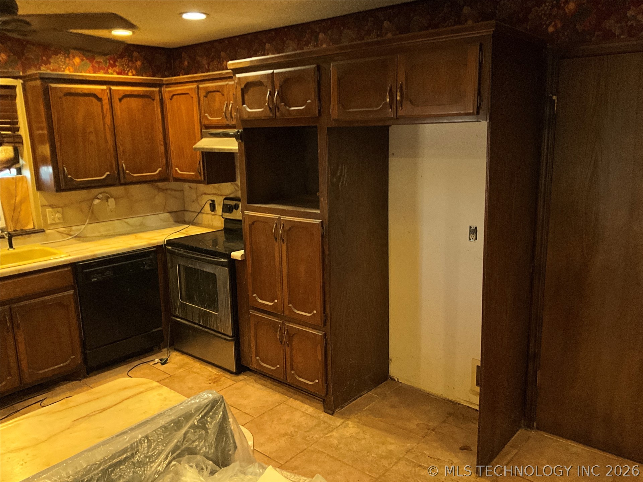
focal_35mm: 29
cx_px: 322
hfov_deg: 61.7
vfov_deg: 48.2
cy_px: 241
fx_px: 539
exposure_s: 1/61
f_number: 1.8
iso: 64
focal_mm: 3
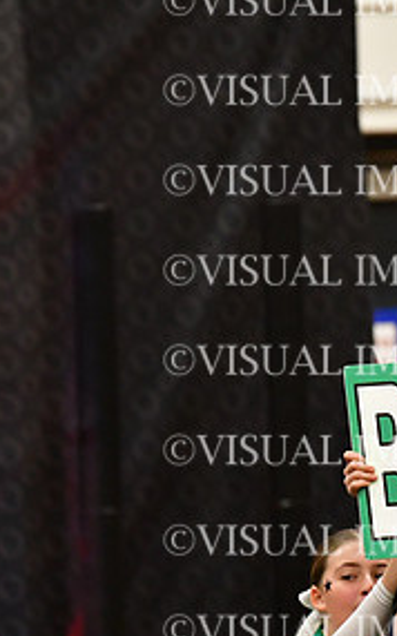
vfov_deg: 3.7
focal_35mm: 575
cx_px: 486
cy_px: 405
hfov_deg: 2.3
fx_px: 9959
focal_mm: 185
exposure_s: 1/500
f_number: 3.5
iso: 4000
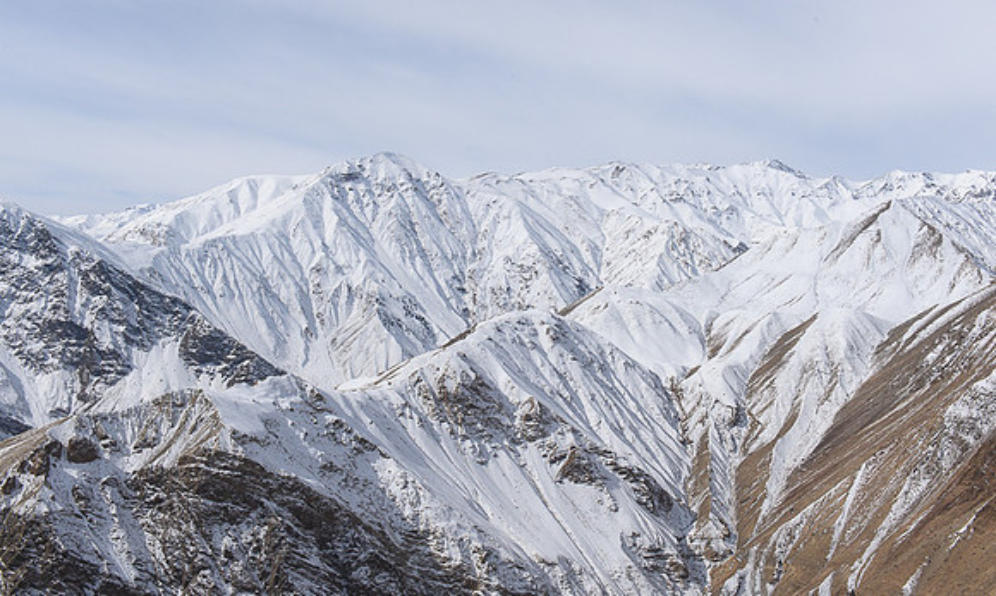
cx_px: 498
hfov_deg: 48.4
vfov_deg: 30.1
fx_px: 1107
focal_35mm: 41
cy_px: 263
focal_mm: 40
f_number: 14
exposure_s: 1/1250
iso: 360
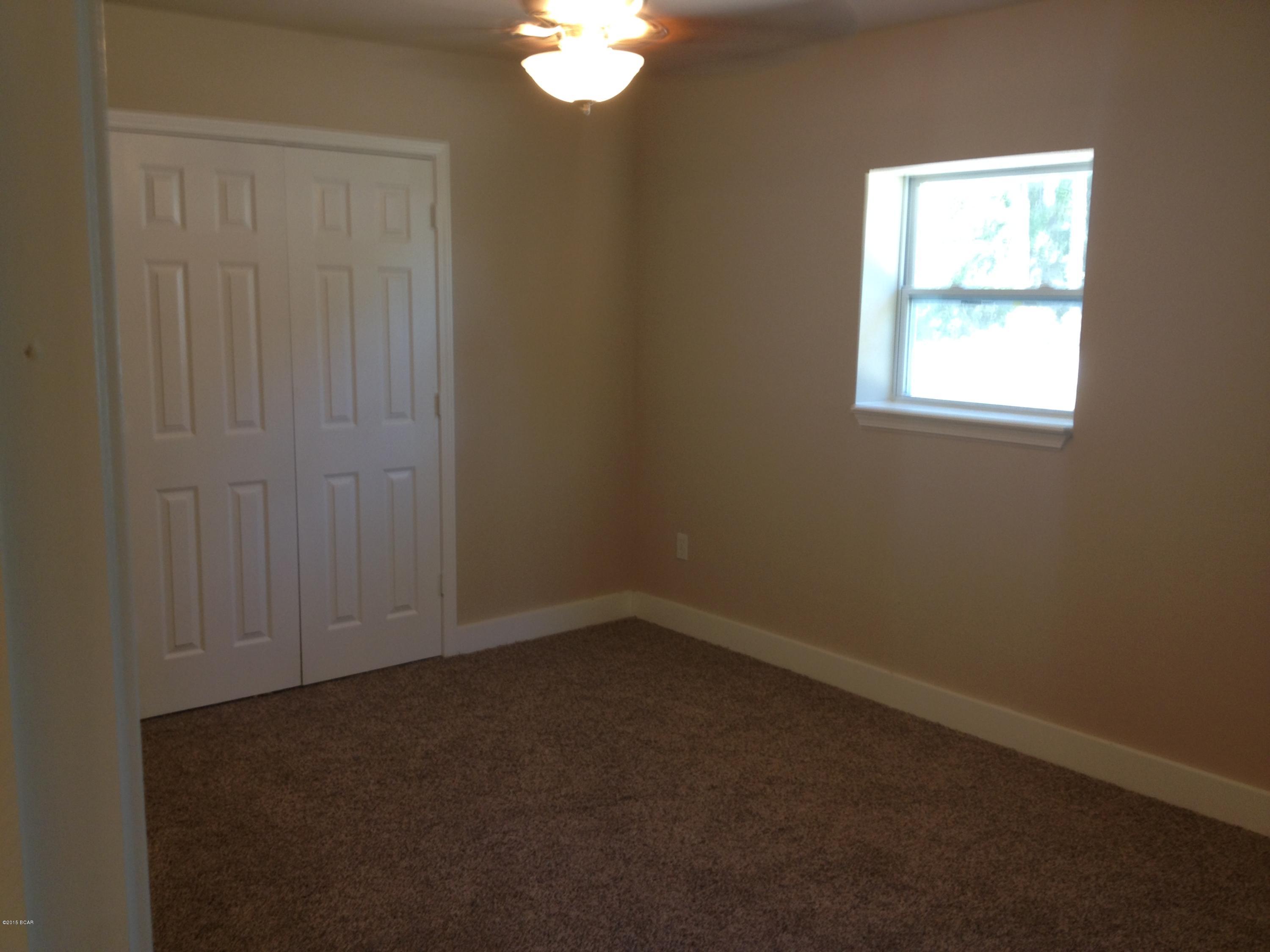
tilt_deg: -9.7
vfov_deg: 40.7
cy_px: 476
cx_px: 635
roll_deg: -0.6
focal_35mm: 35
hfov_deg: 52.6
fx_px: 1284
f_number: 2.4
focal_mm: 4.28
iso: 50
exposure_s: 1/20
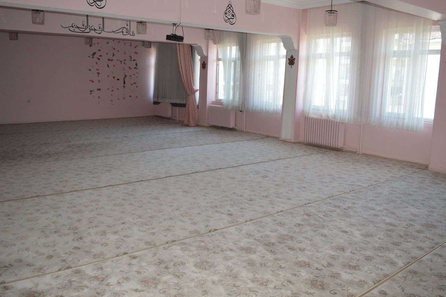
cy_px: 145
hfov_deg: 63.7
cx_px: 222
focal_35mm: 29
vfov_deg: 44.9
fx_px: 359
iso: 400
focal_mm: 18
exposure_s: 1/125
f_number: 4
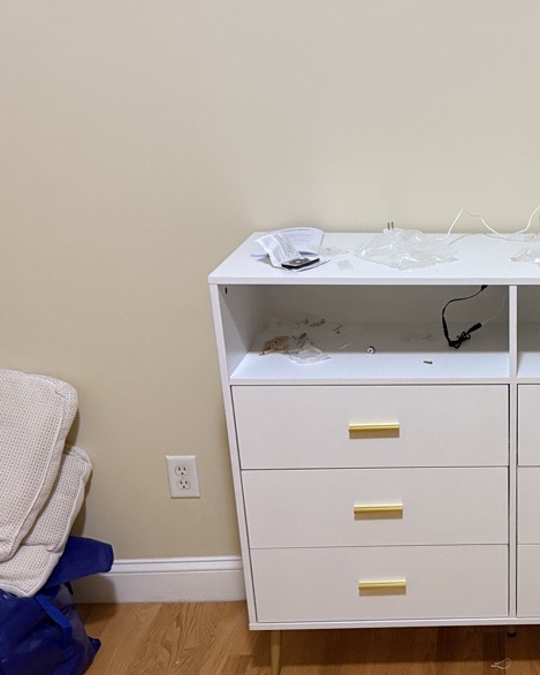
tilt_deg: -20.9
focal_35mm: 48
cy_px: 405
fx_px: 959
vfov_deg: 38.6
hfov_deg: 29.4
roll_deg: -0.1
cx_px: 542
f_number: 1.78
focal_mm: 6.76
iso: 800
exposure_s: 1/60
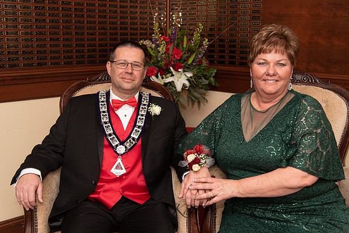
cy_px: 115
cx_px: 172
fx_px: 456
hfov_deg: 41.9
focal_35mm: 47
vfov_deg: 28.7
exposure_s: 1/200
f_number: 4
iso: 800
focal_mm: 46
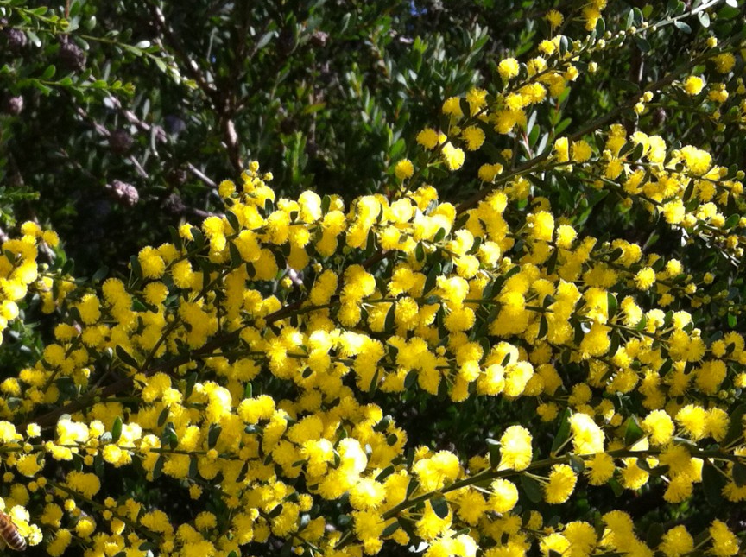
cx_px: 193
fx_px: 1786
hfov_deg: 23.4
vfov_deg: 17.1
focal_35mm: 83
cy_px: 640
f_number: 2.8
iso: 80
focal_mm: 3.85
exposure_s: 1/520
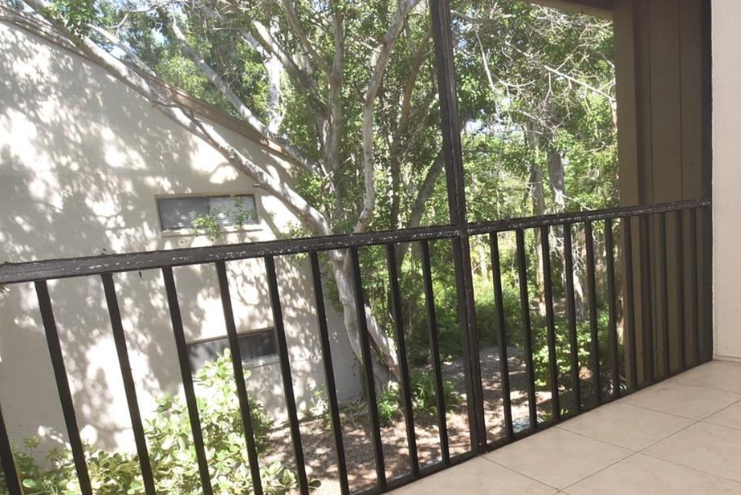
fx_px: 536
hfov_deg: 68.5
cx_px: 452
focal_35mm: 26
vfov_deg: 49.2
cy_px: 308
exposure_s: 1/125
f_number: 5.6
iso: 500
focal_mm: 10
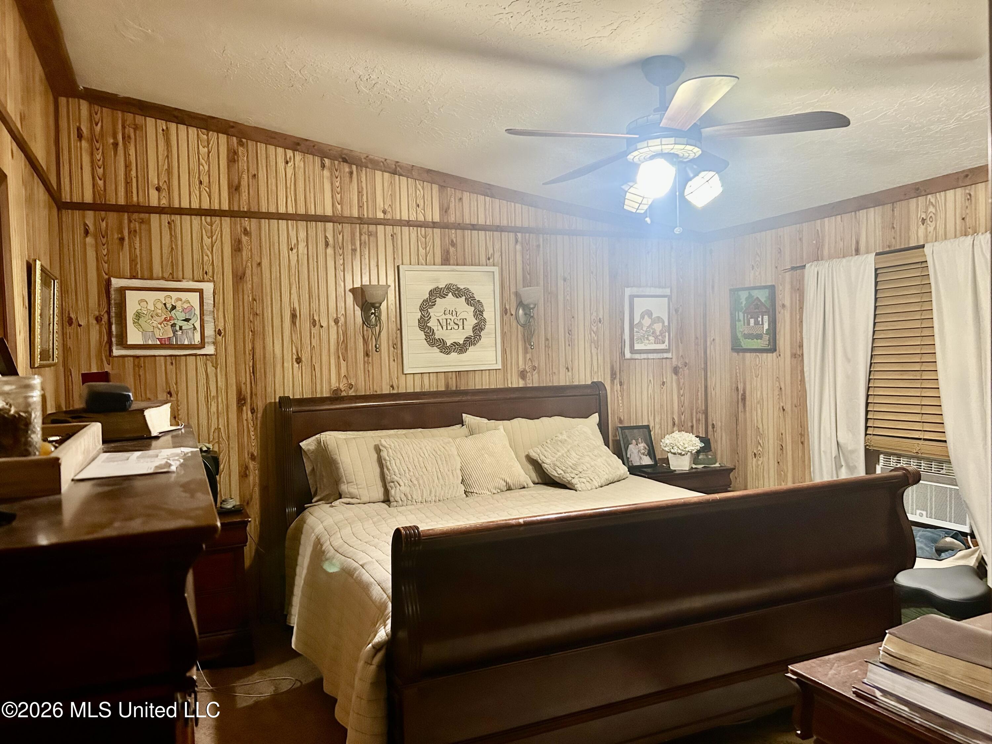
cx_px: 496
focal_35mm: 26
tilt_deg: -2.3
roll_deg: +1.9
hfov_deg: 67.3
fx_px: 745
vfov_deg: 53.1
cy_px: 372
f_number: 1.5
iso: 500
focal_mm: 5.7
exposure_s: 1/40
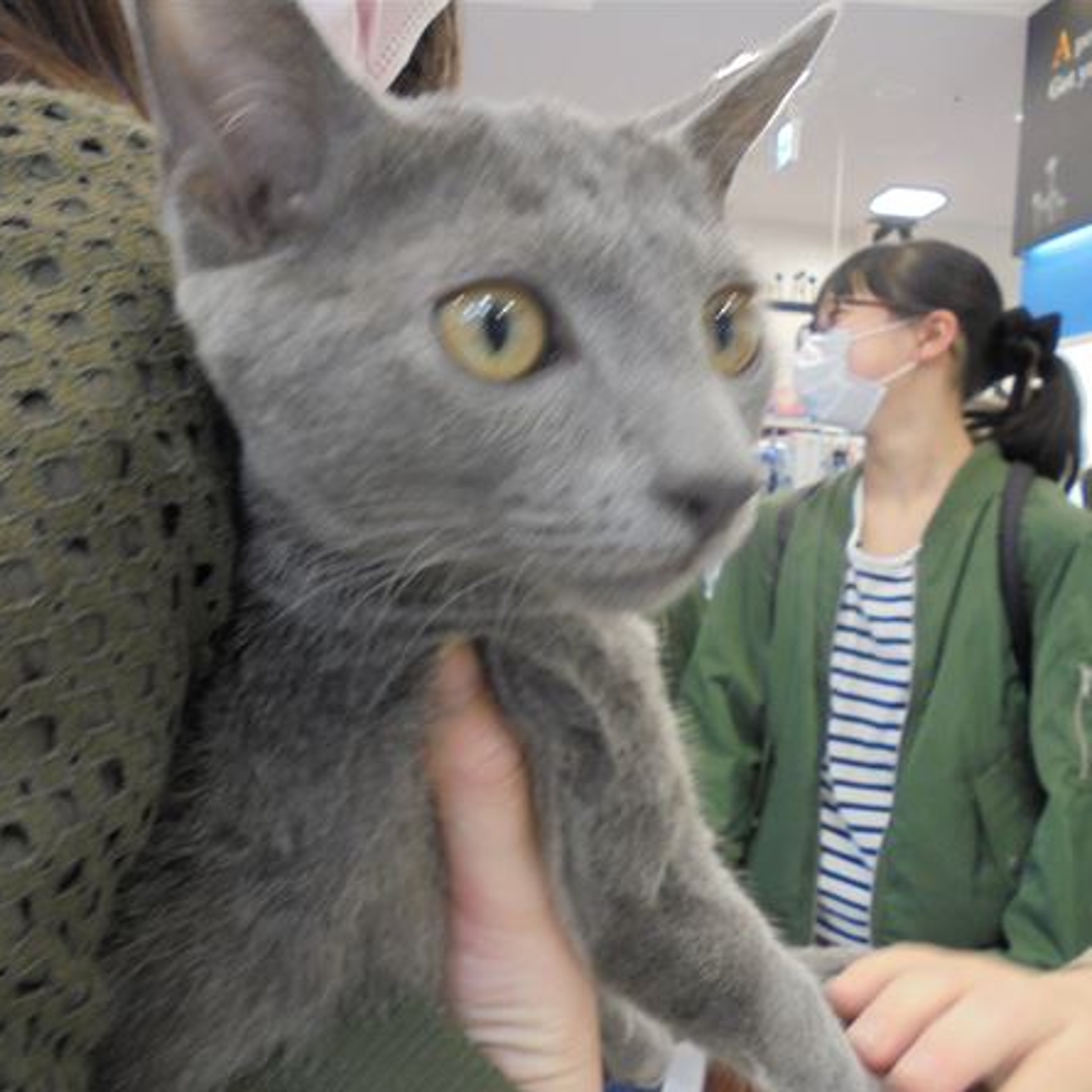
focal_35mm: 31
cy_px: 550
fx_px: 1106
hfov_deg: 52.0
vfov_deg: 52.5
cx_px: 415
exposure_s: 1/30
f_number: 3.5
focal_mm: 4.6
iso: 200
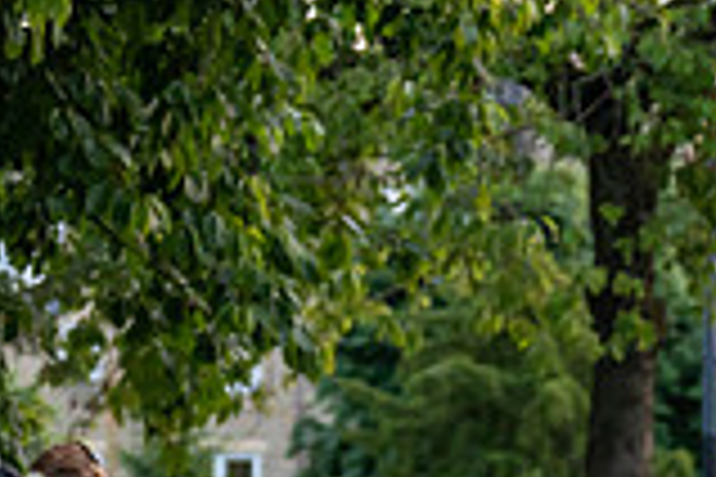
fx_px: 5071
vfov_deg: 5.4
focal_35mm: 255
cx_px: 531
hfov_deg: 8.1
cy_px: 610
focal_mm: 70
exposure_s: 1/1000
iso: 3200
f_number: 2.8
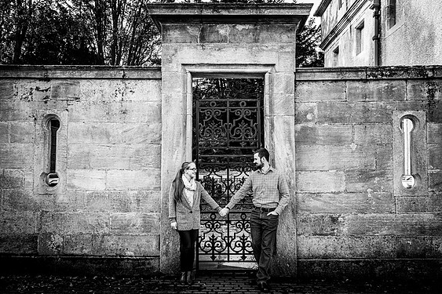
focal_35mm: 37
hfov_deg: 51.9
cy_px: 149
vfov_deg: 35.9
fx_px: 454
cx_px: 226
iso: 400
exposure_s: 1/400
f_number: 5.6
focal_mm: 35
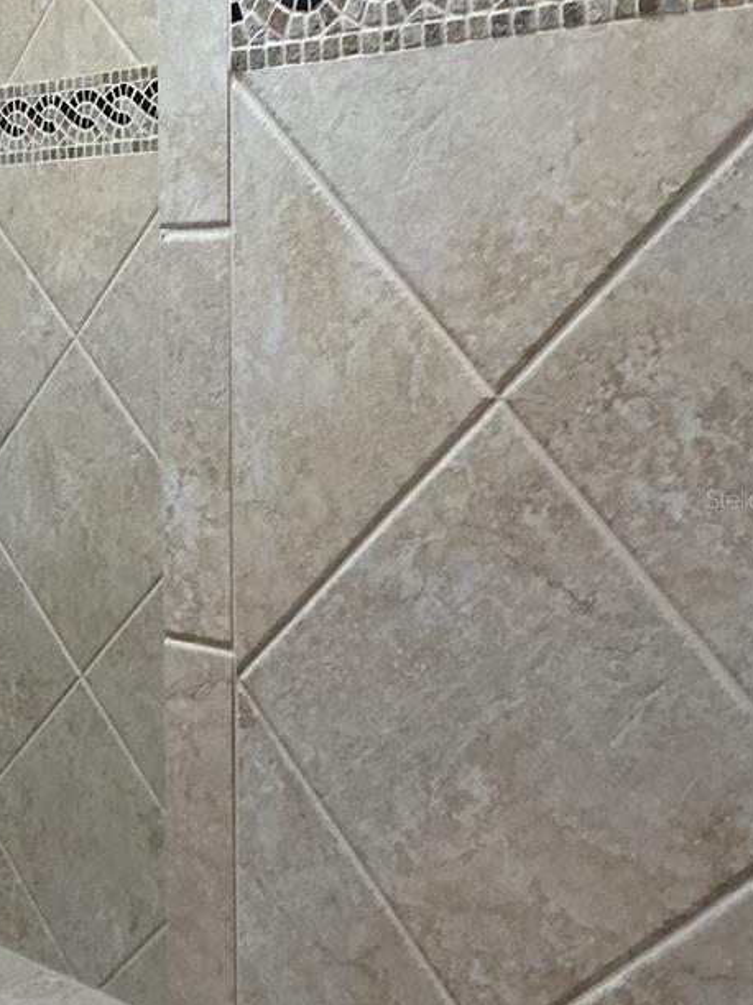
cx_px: 82
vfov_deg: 33.8
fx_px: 1654
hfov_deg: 24.9
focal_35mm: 57
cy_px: 498
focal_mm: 3
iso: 100
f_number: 1.8
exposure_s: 1/60
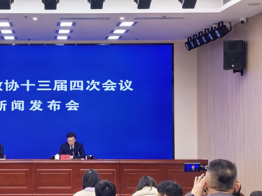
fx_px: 590
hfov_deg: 24.5
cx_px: 42
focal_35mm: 78
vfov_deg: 18.9
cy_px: 88
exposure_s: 1/100
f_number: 4
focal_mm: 5.75
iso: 200
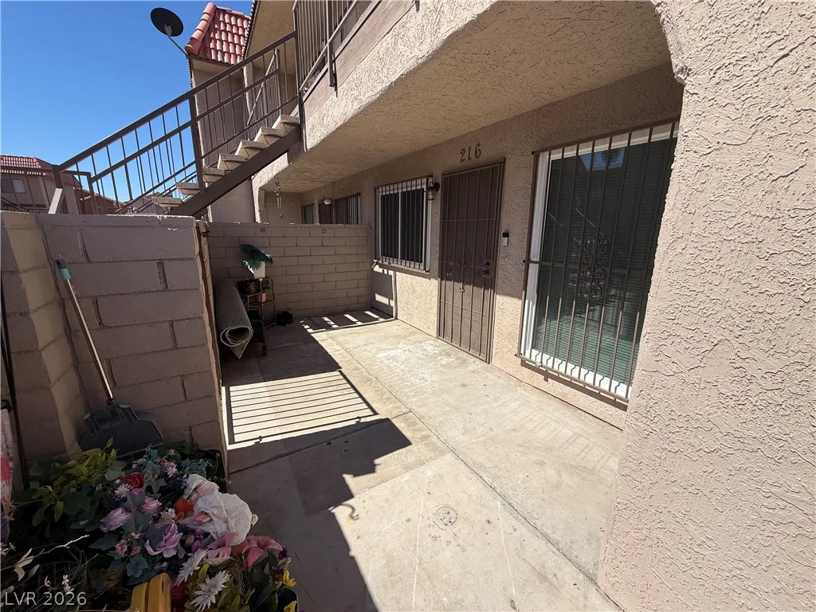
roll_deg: +0.0
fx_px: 330
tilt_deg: -13.5
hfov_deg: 102.1
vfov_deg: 85.7
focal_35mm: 14
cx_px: 408
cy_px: 306
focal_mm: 2.22
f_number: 2.2
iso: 50
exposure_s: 1/2506
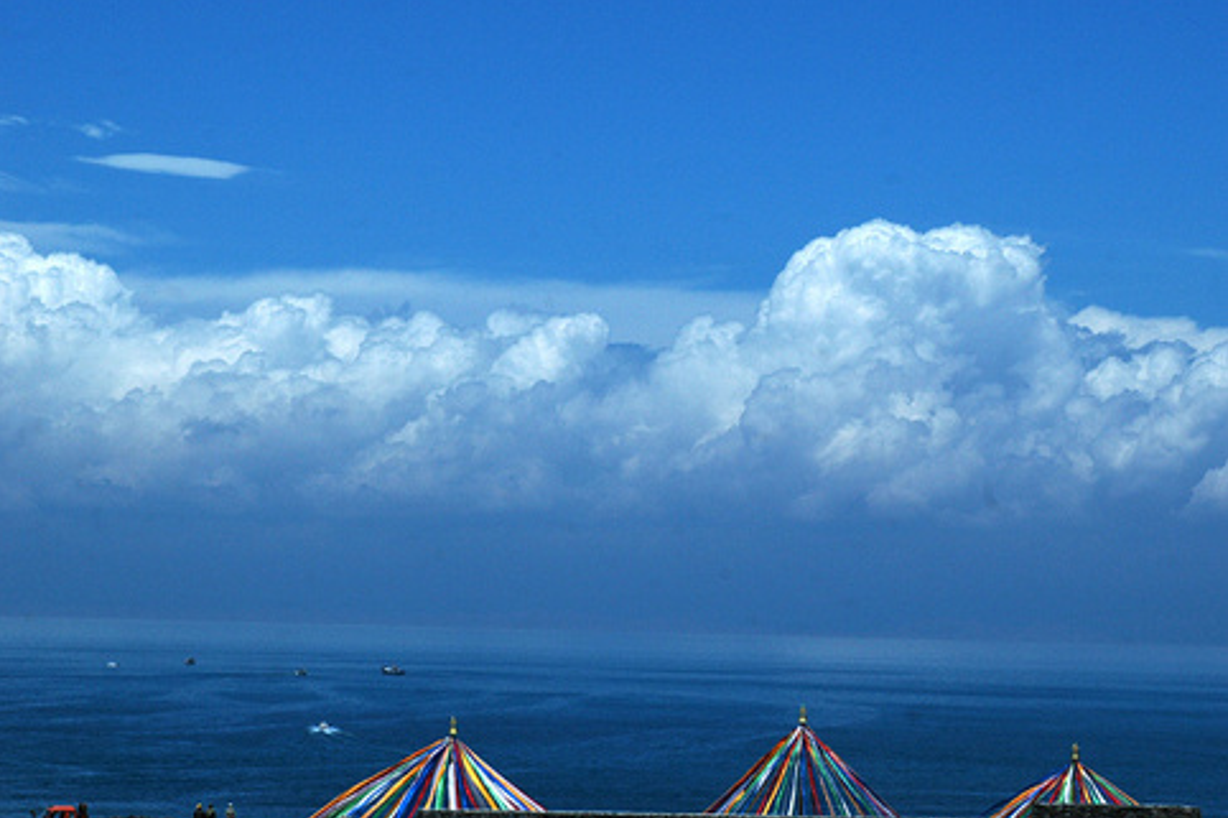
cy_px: 401
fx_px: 5012
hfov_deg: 14.0
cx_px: 564
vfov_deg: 9.3
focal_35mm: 147
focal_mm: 90
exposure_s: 1/2000
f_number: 11
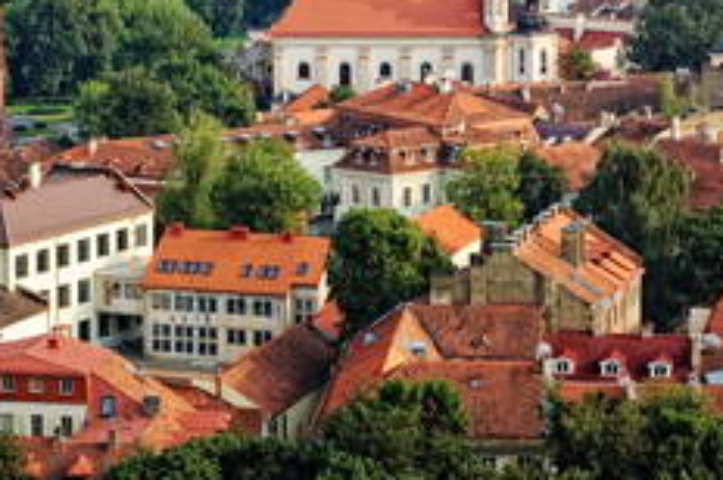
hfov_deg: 15.1
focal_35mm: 136
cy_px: 94
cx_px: 277
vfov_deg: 10.0
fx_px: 2728
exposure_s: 1/320
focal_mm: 50
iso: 200
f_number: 6.3
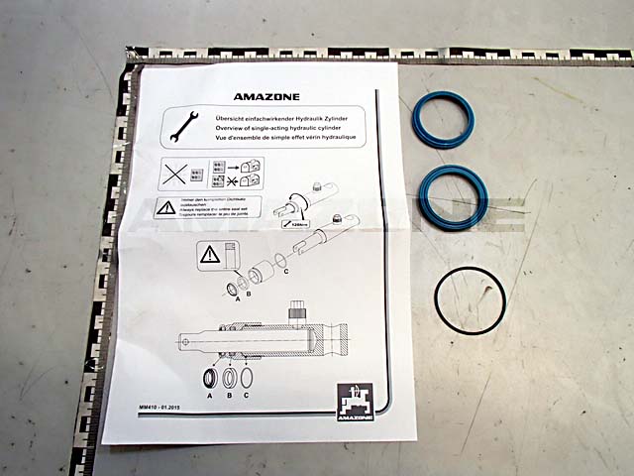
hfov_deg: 63.4
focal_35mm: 28
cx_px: 317
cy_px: 238
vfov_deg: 49.7
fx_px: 513
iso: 320
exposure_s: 1/30
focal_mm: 5
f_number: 3.9
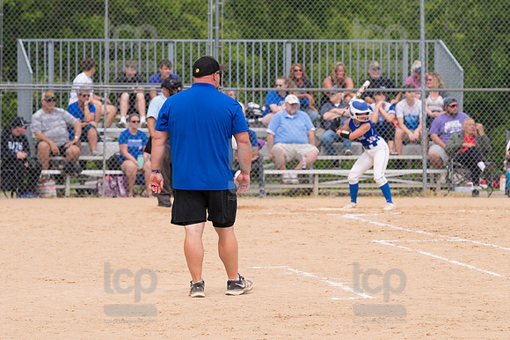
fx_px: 3709
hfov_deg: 7.9
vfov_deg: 5.2
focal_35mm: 262
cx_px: 255
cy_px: 170
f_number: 5.6
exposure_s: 1/1600
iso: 320
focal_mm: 175
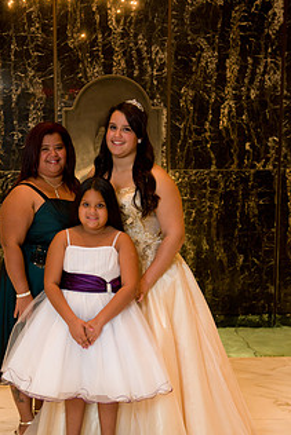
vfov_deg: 31.4
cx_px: 93
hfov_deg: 21.2
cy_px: 249
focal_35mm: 64
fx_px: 775
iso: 1600
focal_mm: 45
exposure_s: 1/100
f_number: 4
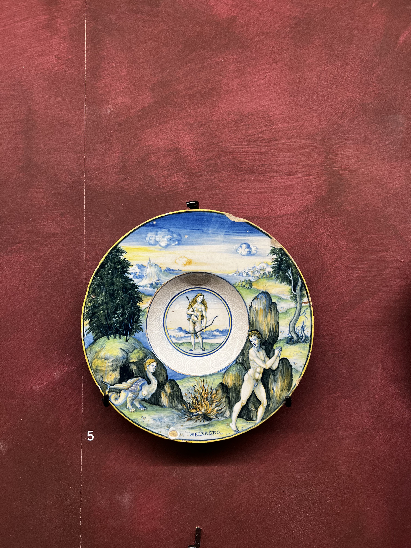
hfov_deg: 53.1
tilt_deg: -22.1
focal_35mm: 26
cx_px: 206
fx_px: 412
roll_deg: -0.8
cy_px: 274
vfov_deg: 67.3
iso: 125
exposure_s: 1/100
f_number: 1.5
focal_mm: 5.7
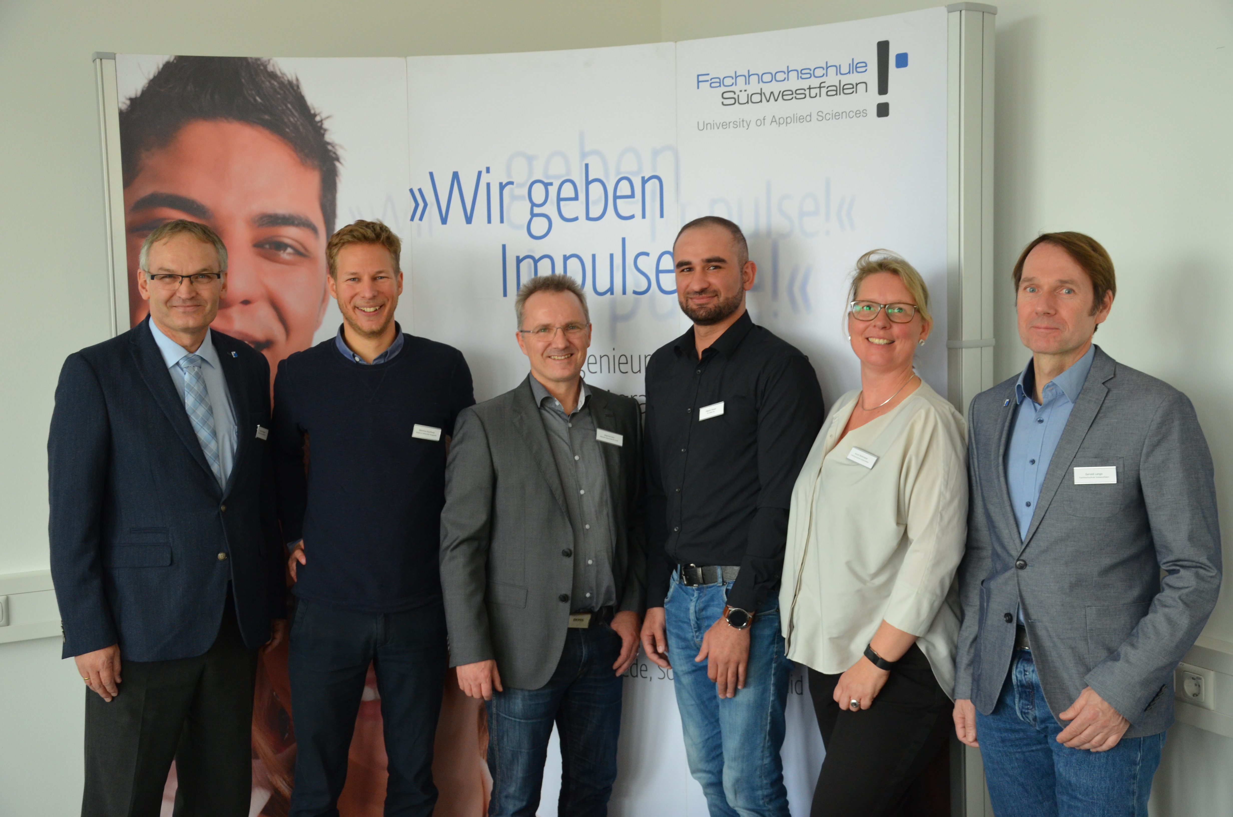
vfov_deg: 29.7
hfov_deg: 43.7
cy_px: 408
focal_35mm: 45
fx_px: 1538
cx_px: 616
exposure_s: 1/30
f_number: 4.2
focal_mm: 30
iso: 900
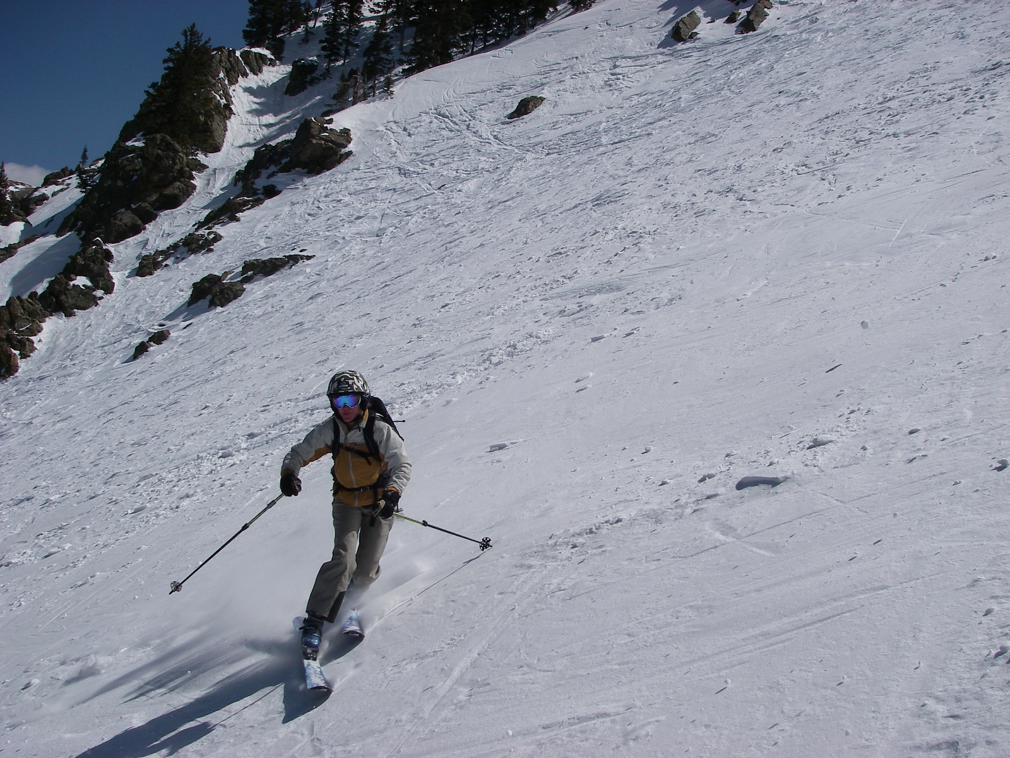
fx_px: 1109
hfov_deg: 49.0
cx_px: 505
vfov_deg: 37.7
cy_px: 379
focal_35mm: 38
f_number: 6.6
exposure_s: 1/800
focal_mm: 6.3
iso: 64
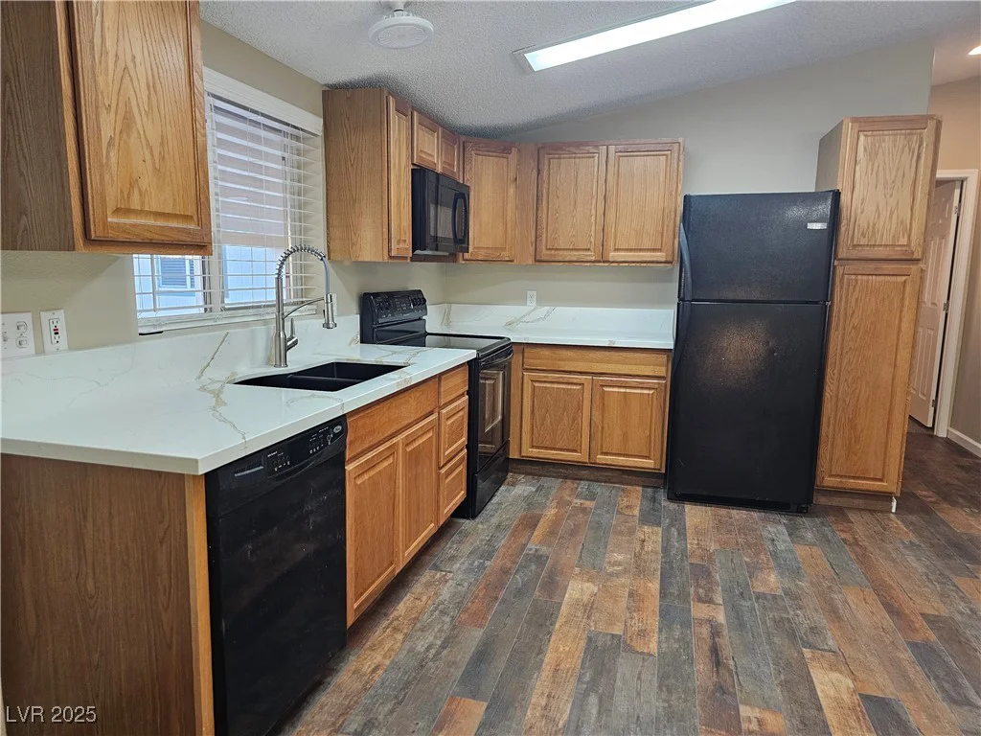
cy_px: 368
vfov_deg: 58.9
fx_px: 652
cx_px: 490
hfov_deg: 73.9
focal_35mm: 23
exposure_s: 1/120
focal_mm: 6.3
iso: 320
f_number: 1.7
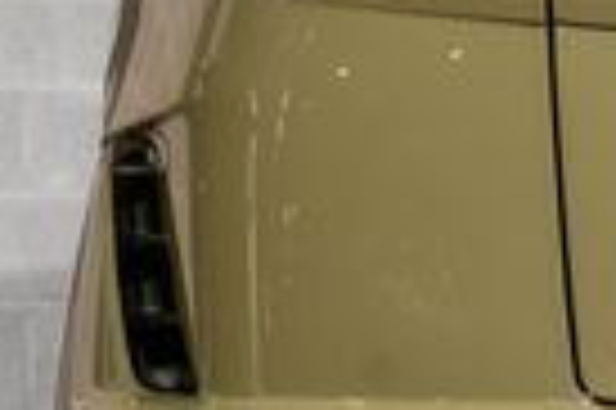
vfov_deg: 5.2
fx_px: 4461
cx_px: 688
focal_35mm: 261
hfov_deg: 7.8
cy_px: 403
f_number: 6.3
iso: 400
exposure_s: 1/50
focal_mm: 55
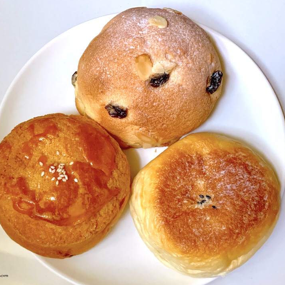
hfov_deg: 52.5
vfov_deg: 52.5
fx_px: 289
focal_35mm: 31
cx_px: 137
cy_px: 142
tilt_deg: -76.4
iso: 320
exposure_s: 1/60
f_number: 1.8
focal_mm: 4.25
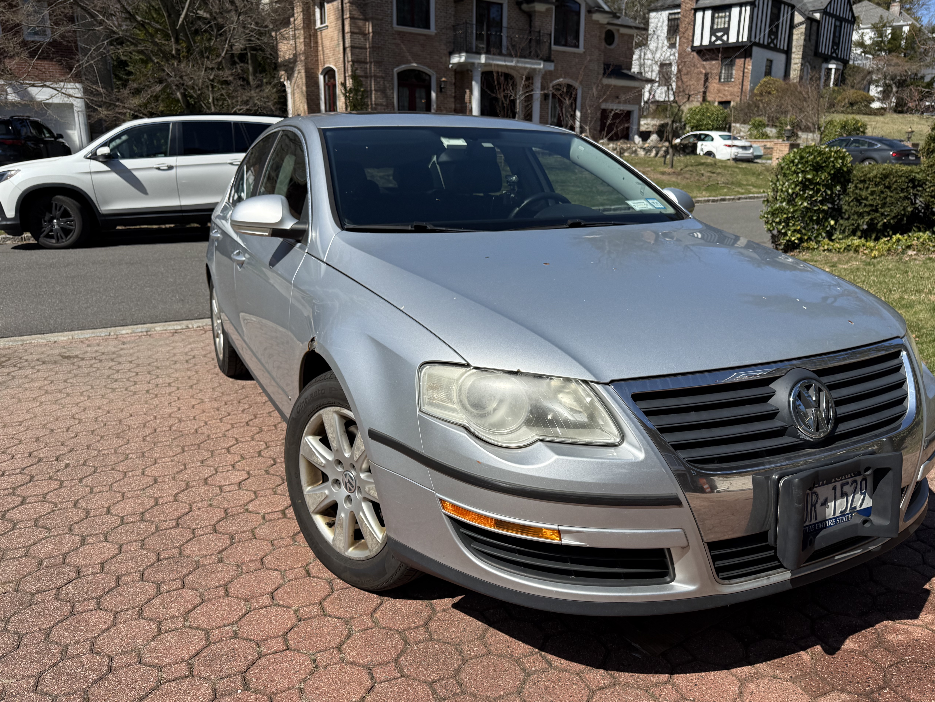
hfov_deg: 65.2
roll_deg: -1.6
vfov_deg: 51.3
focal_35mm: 27
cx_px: 510
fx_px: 729
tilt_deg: -14.2
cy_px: 362
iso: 80
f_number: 1.78
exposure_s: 1/6173
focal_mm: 6.76
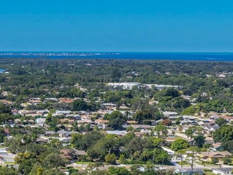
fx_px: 592
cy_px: 196
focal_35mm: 88
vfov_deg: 16.3
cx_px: -122
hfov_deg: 19.3
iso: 200
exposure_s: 1/2000
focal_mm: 14.45
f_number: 2.8
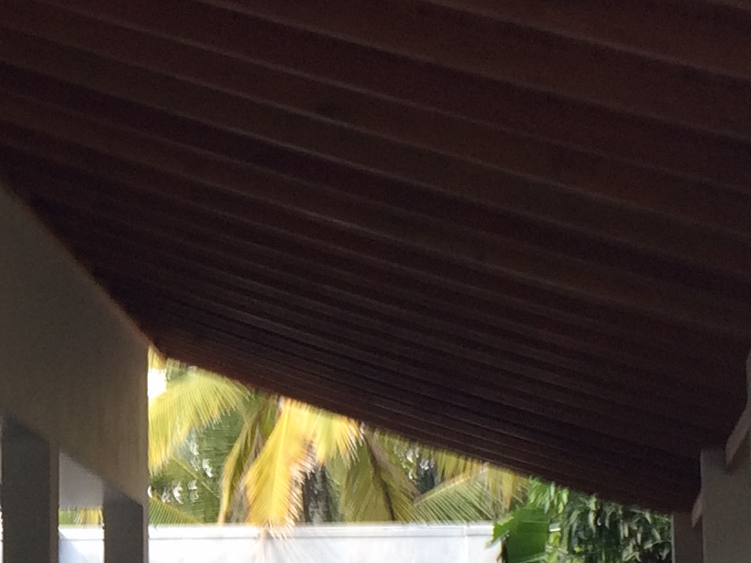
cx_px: 17
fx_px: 2495
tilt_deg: +1.1
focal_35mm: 115
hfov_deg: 16.8
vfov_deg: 12.8
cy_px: 410
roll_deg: +0.4
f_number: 2.2
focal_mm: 4.15
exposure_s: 1/175
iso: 32
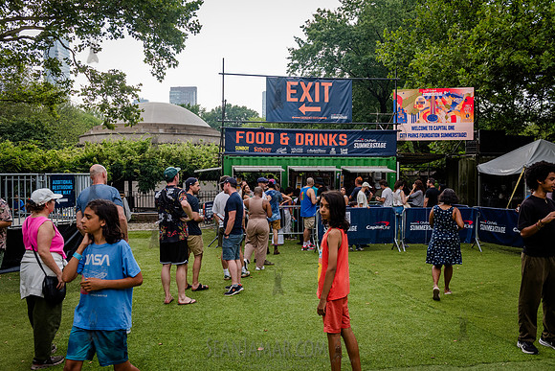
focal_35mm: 33
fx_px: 507
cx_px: 278
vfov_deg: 40.1
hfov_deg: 57.3
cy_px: 186
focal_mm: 32
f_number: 4.5
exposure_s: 1/1250
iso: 1000
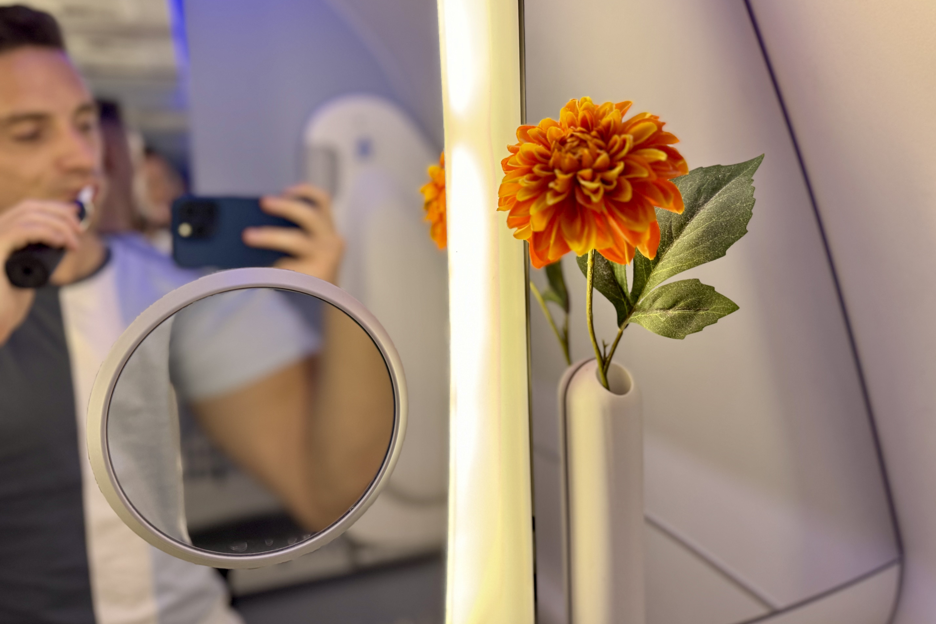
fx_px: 650
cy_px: 279
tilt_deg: -8.4
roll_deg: +1.9
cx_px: 468
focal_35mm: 25
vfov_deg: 51.2
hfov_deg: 71.5
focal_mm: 6.76
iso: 200
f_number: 1.78
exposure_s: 1/77
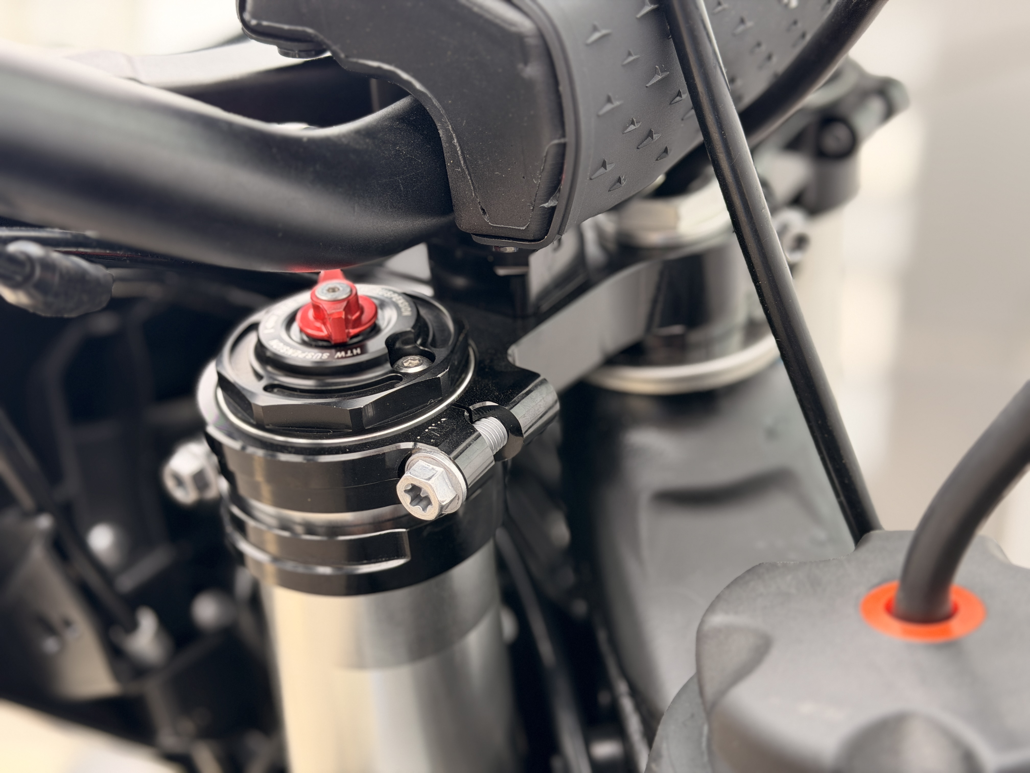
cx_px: 515
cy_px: 386
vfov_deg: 30.3
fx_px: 1428
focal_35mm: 48
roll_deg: -7.0
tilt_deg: -3.1
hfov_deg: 39.7
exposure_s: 1/170
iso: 125
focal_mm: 6.76
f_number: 1.78
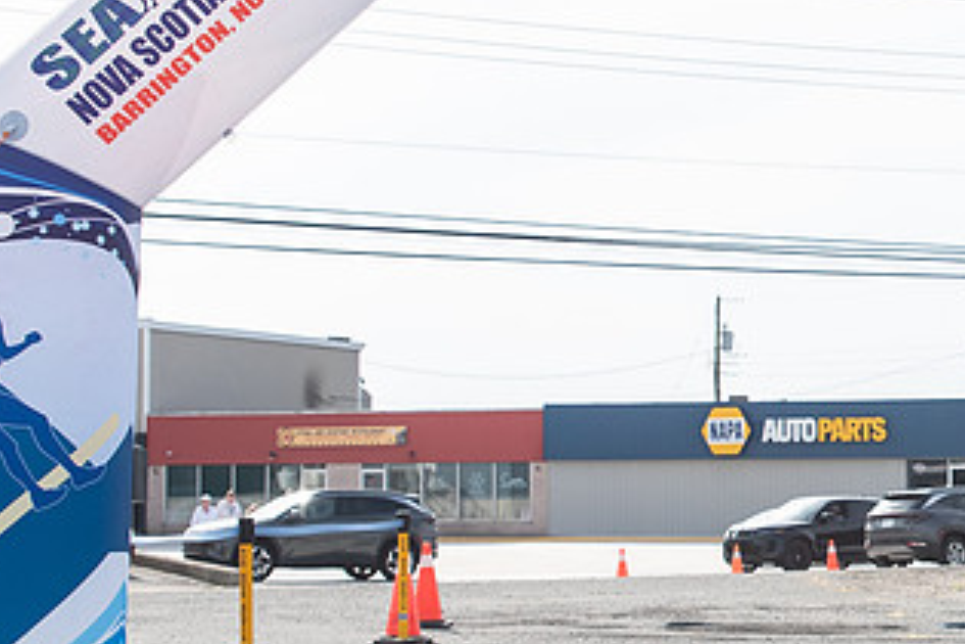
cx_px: 1094
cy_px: 337
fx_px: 2734
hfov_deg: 19.1
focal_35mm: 102
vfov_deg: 13.4
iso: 800
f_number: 4
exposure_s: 1/3200
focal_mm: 32
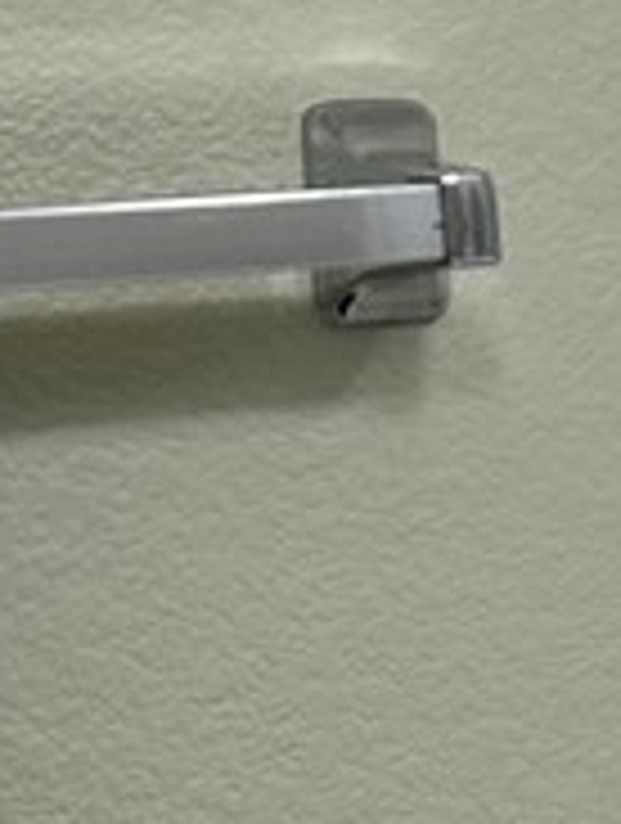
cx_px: 1674
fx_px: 3194
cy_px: 441
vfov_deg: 14.7
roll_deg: +1.9
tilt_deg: -6.4
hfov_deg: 9.4
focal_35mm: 134
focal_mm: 6.86
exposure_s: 1/120
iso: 160
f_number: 1.78
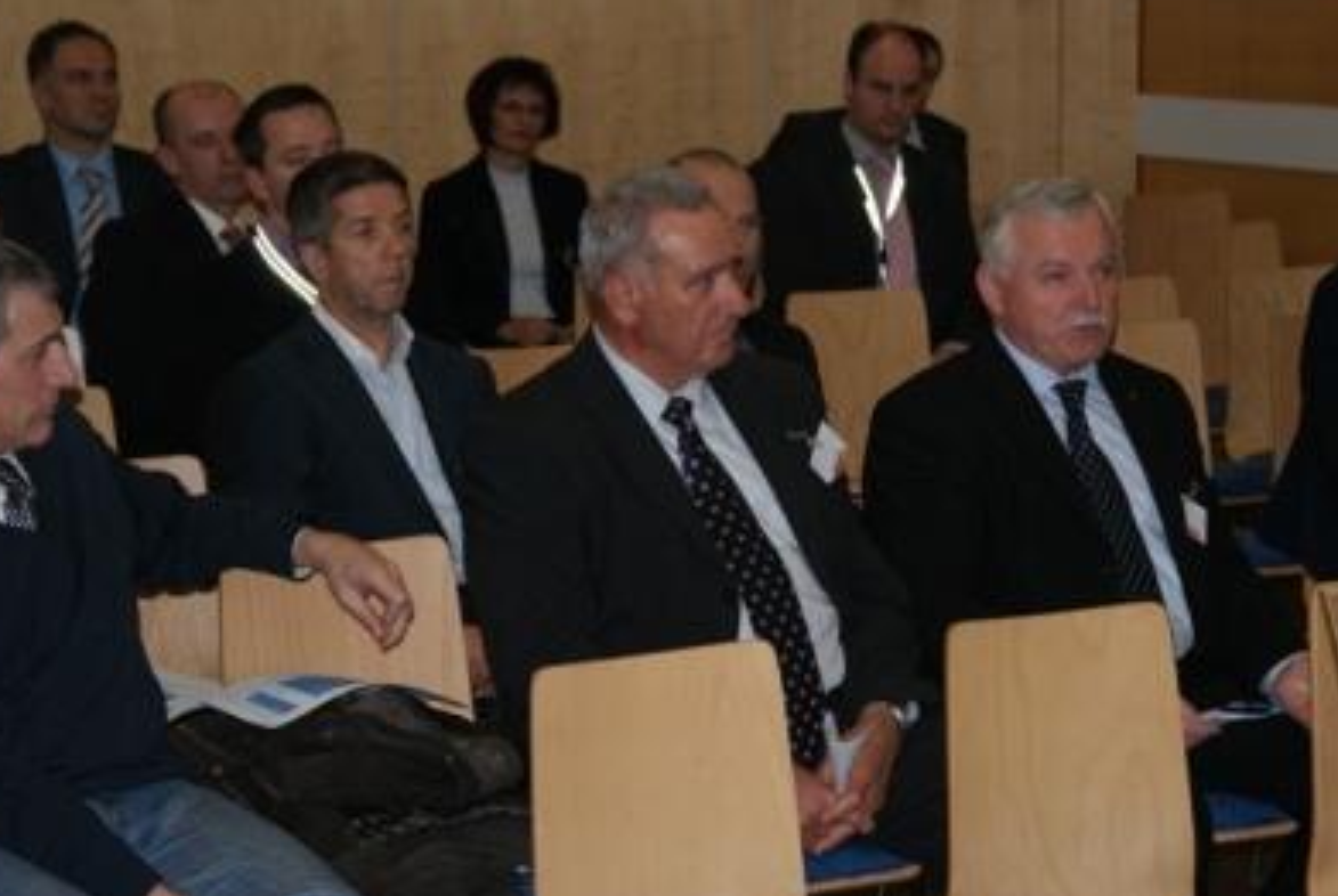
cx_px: 650
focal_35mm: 110
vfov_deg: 12.5
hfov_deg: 18.6
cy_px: 431
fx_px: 4094
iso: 400
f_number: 5.6
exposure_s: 1/125
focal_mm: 70
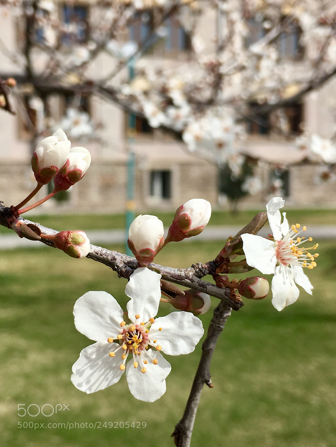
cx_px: 168
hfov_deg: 48.2
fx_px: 375
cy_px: 224
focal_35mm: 29
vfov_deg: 61.7
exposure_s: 1/1479
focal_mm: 4.15
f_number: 2.2
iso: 25
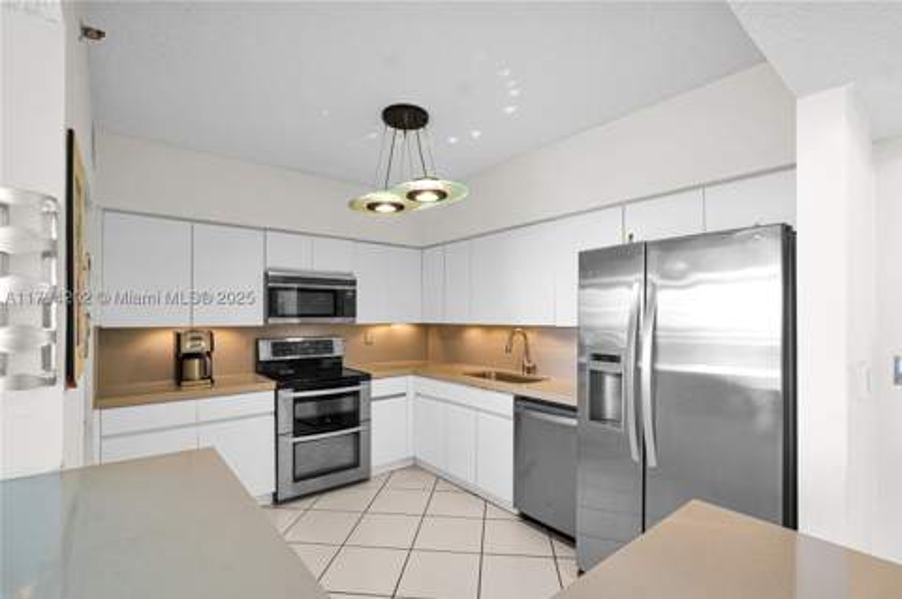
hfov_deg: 96.8
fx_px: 400
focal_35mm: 16
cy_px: 300
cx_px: 451
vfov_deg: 73.6
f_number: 8
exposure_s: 1/4
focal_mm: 16
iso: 200
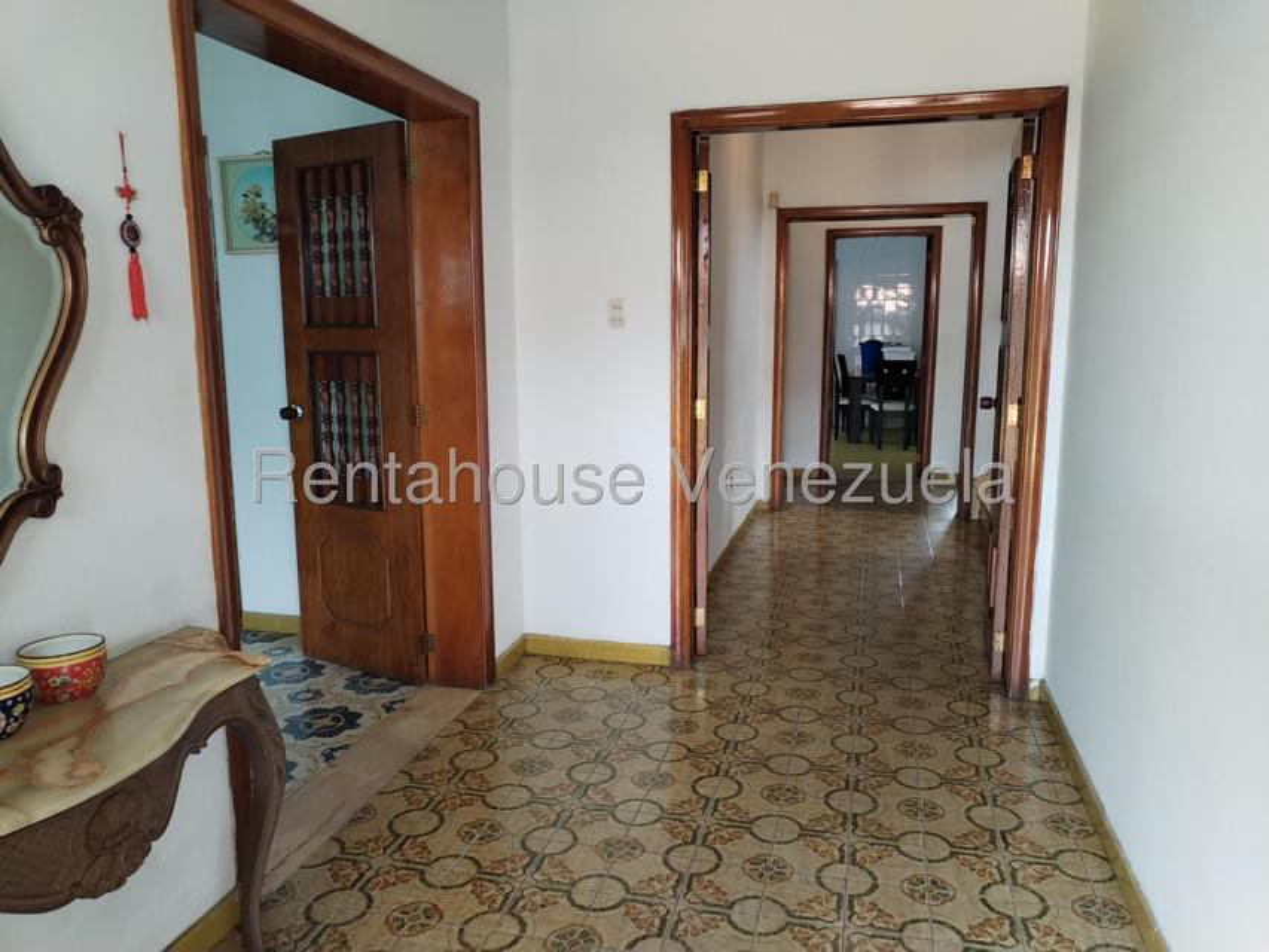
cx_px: 634
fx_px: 1063
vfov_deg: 48.2
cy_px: 476
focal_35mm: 29
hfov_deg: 61.7
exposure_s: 1/50
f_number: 1.8
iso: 267
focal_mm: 4.75
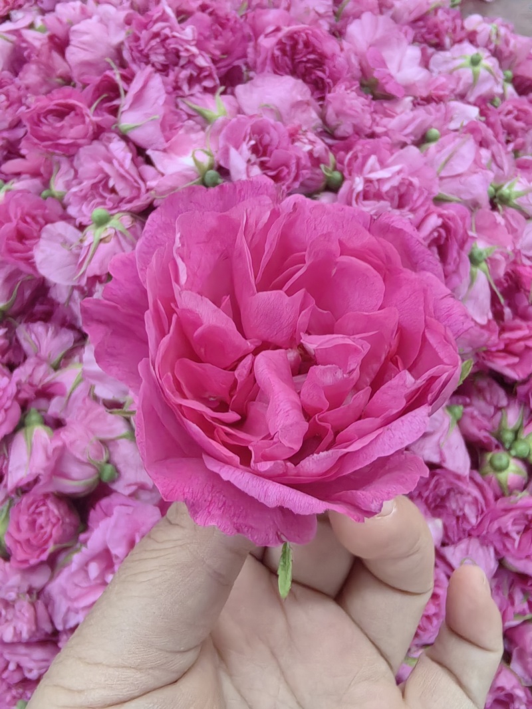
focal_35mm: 27
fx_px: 553
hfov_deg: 51.3
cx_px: 266
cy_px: 354
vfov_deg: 65.3
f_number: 2.2
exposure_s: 1/50
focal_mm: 1.68
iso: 200
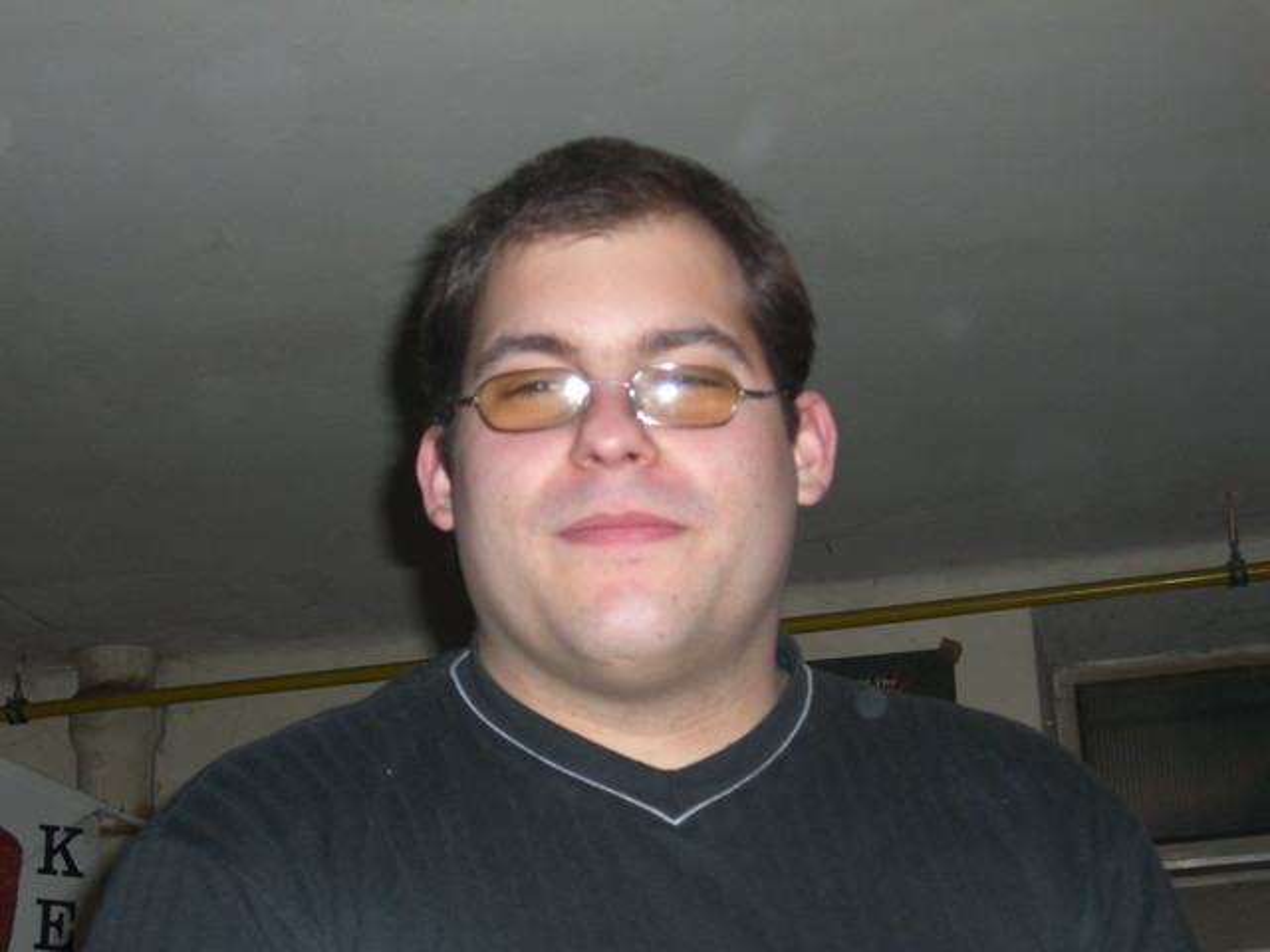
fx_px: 2421
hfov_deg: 29.4
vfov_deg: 22.3
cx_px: 635
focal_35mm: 66
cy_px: 476
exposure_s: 1/60
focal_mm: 10.7
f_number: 3.6
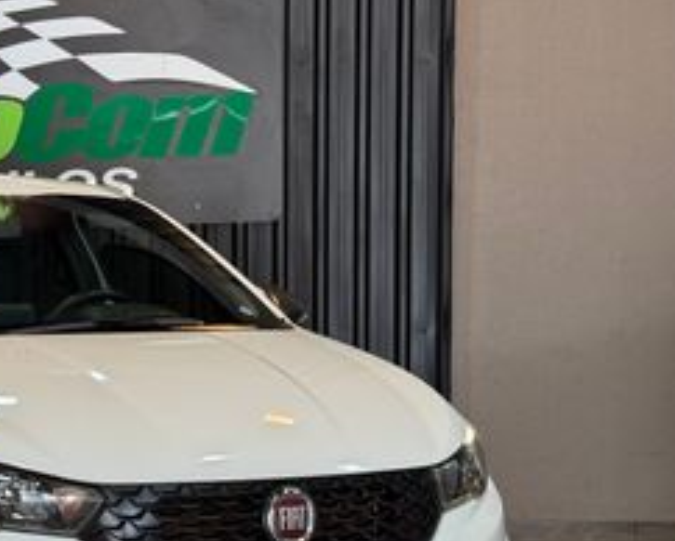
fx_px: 1819
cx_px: 33
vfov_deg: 16.8
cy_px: 432
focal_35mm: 91
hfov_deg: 20.5
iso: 125
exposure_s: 1/60
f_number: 1.78
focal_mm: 6.76
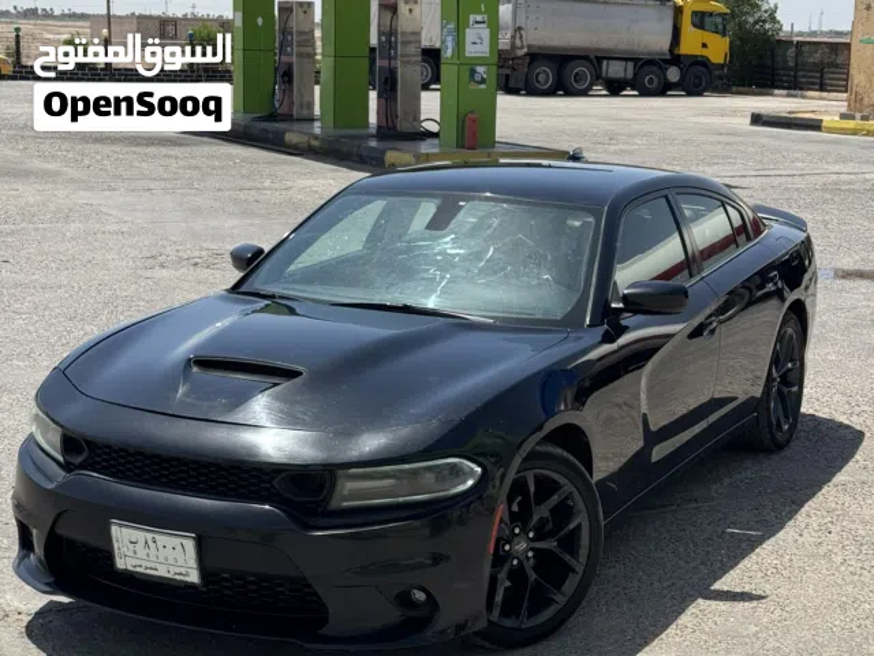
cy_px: 328
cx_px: 437
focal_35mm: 48
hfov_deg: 39.7
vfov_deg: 30.3
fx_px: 1212
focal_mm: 6.76
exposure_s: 1/4310
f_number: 1.78
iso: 64
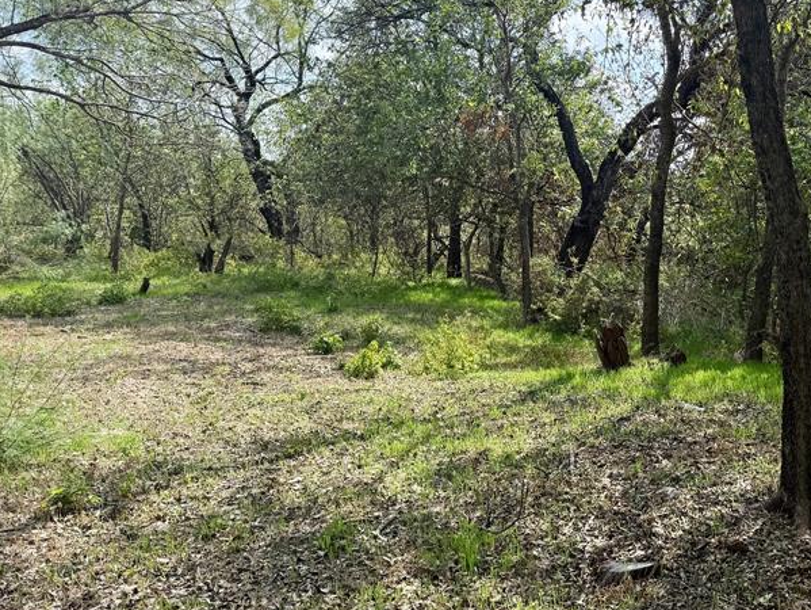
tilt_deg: -0.5
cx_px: 647
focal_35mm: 41
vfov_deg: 35.1
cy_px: 255
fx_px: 961
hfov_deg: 43.6
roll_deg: -0.7
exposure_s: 1/1855
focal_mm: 6.76
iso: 100
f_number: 1.78
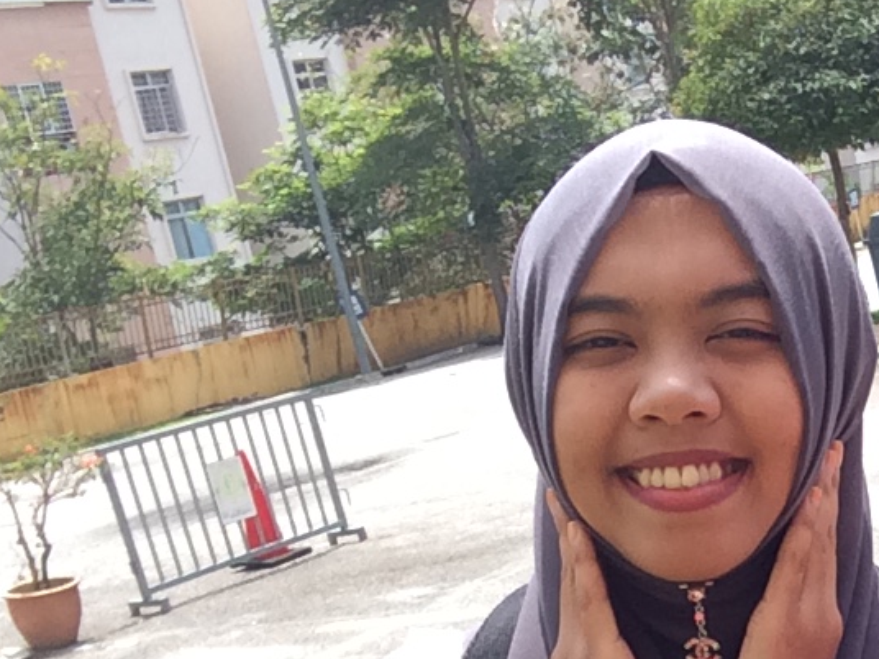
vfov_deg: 19.2
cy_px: 689
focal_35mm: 74
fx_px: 1879
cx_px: 877
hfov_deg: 25.1
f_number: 2.4
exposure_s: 1/781
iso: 50
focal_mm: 2.15
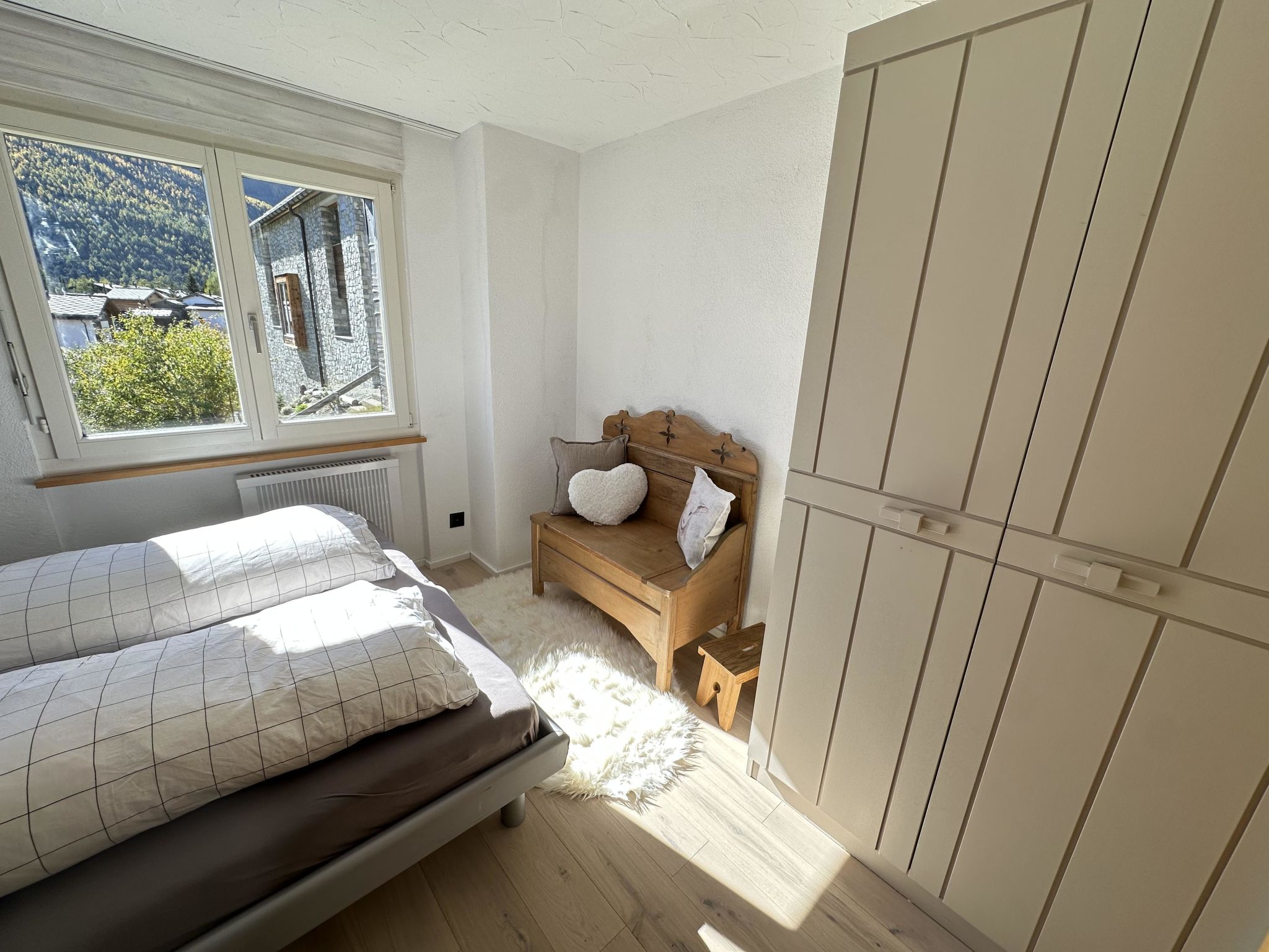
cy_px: 476
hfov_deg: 102.1
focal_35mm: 14
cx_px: 634
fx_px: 513
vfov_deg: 85.7
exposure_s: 1/249
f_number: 2.2
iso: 40
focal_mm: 2.22
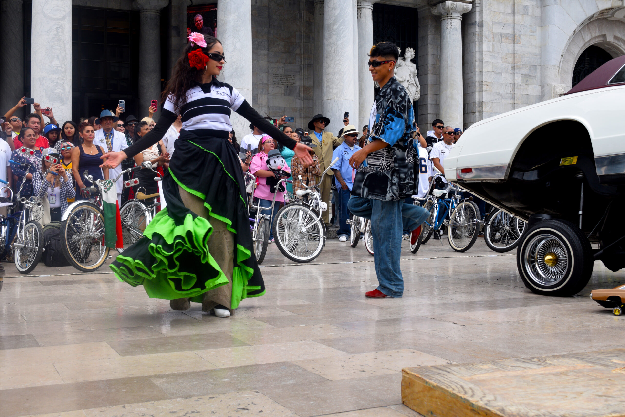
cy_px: 208
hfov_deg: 43.6
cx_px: 312
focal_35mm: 45
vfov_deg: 29.9
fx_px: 781
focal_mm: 30
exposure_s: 1/320
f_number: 9
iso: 200
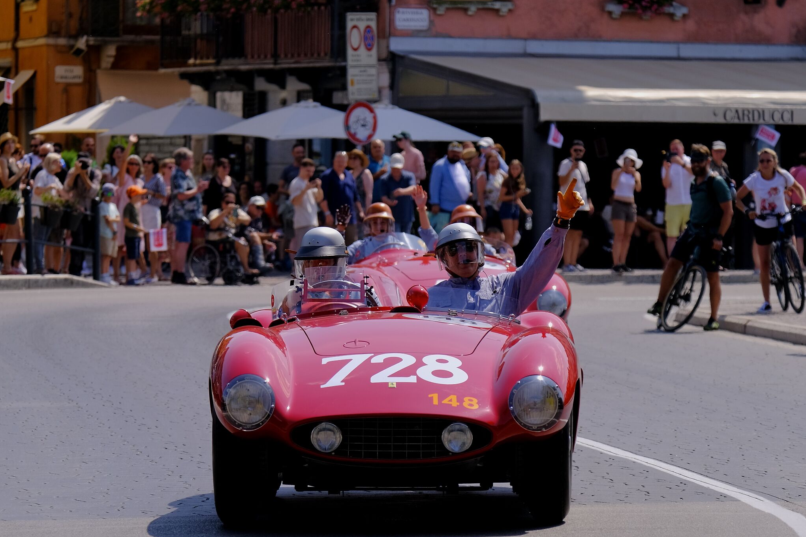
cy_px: 287
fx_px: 4343
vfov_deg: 7.1
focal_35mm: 194
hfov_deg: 10.6
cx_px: 360
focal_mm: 110.3
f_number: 4.2
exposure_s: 1/1700
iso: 160
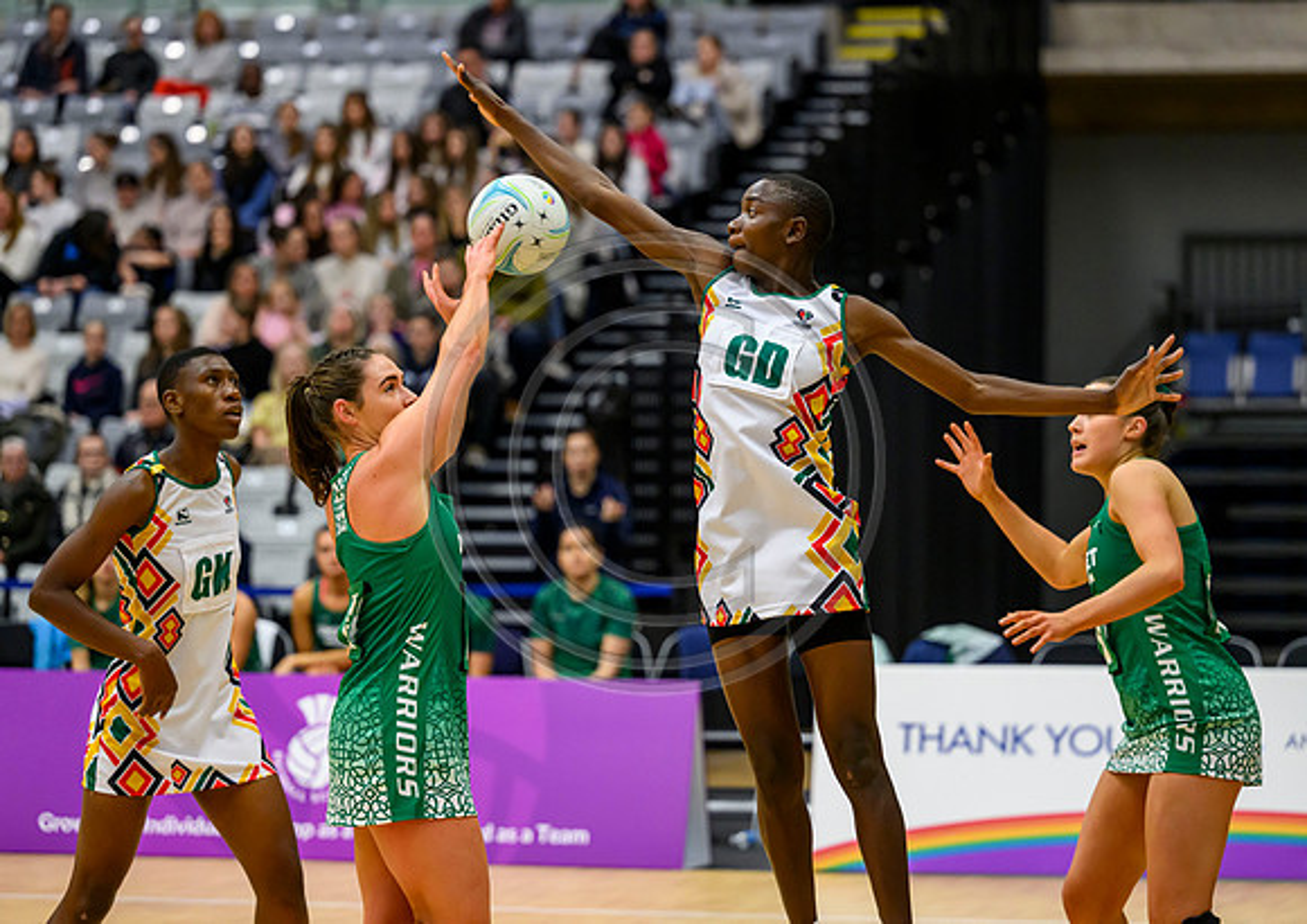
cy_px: 402
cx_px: 685
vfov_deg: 9.7
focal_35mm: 147
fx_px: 5436
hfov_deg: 13.7
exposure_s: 1/1000
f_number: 2.8
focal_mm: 125
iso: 4000
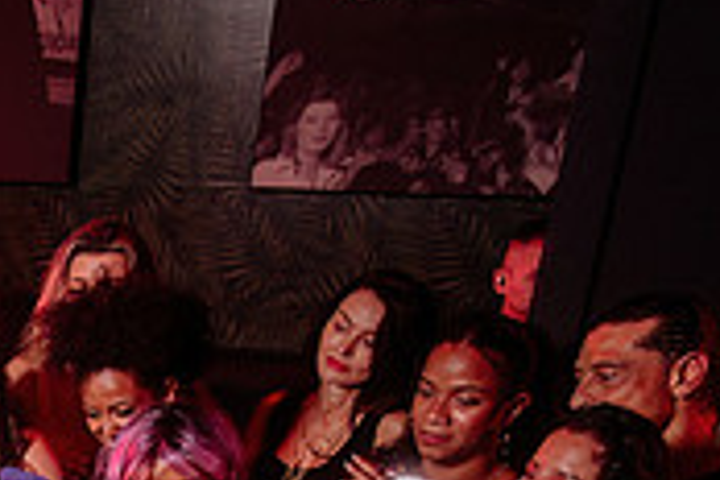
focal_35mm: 80
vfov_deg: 15.6
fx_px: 1600
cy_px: 743
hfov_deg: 21.0
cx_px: -393
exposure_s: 1/40
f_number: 3.2
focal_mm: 24
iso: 800
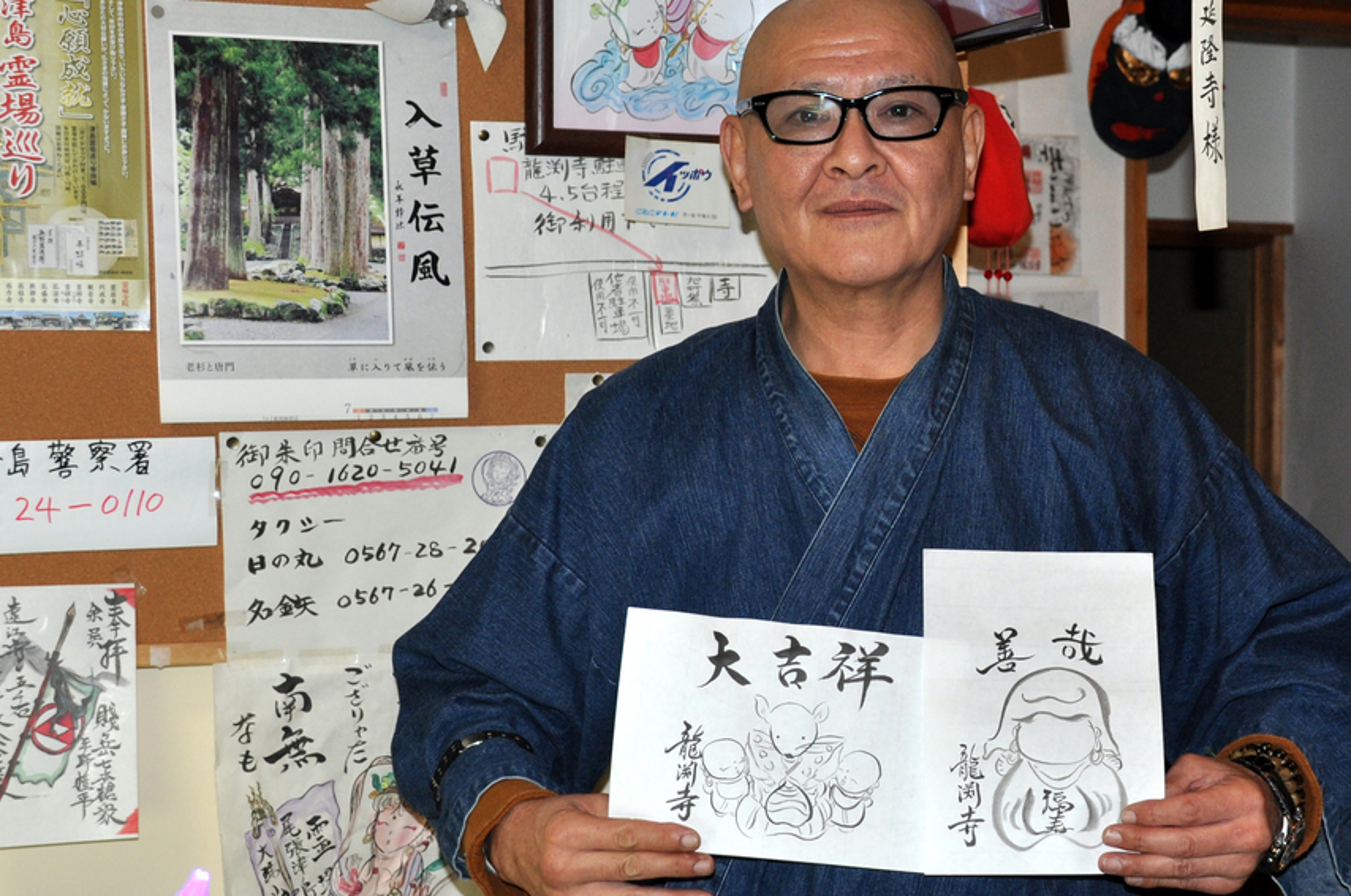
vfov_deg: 22.9
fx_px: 2211
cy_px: 470
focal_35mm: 59
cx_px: 861
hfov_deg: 33.8
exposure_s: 1/60
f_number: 4
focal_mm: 28
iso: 400
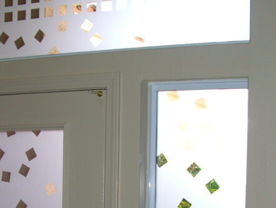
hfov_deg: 22.2
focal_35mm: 88
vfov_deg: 16.1
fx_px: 702
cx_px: 105
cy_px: 251
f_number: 2.8
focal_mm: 7.9
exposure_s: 1/100
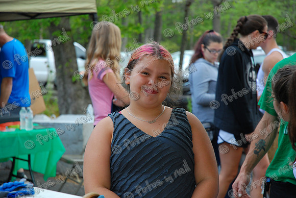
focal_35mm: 105
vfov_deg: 13.1
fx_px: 864
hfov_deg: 19.4
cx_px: 148
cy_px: 99
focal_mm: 70
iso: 400
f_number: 5.6
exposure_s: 1/125
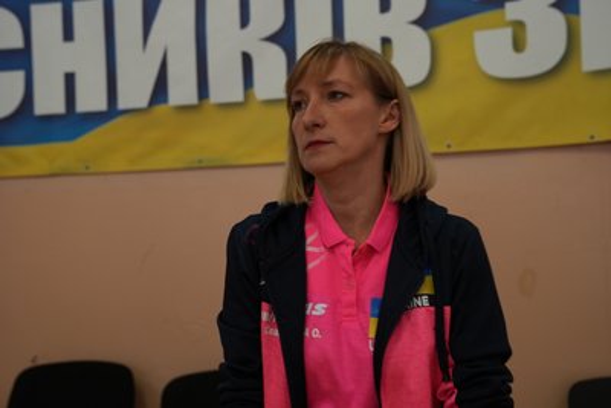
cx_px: 306
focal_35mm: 41
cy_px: 204
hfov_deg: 47.4
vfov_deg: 32.7
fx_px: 696
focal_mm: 41
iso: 1000
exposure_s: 1/50
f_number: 4
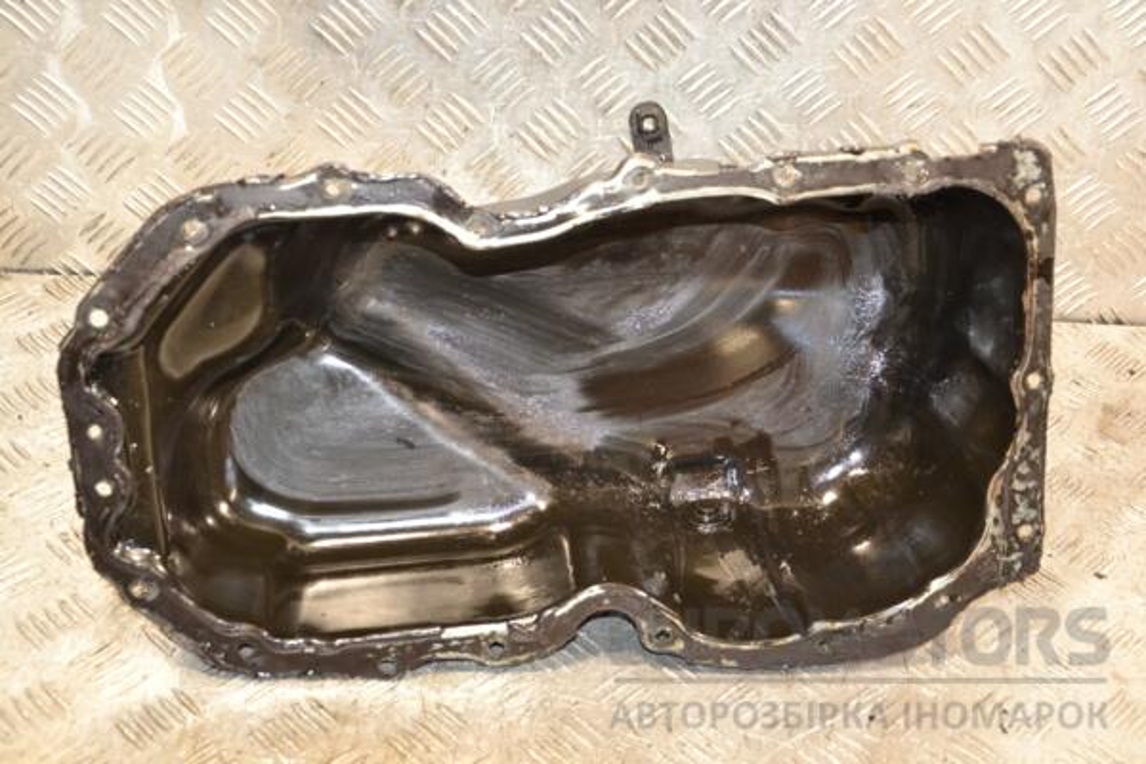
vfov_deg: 23.8
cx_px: 573
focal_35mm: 57
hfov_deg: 35.1
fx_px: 1814
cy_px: 382
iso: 800
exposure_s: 1/60
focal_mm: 38
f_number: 5
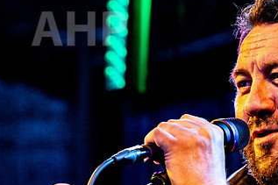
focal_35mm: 341
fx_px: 2632
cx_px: 270
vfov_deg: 4.0
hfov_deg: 6.0
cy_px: 116
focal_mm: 170
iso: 5600
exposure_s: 1/1000
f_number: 5.6
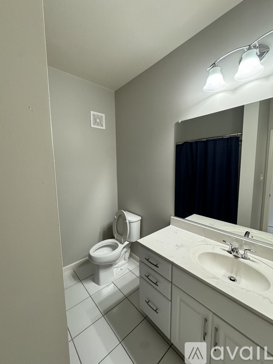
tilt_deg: -8.0
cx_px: 136
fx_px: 147
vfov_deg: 102.1
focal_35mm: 14
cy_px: 182
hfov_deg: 85.7
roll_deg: -0.1
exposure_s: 1/120
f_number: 2.2
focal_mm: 2.22
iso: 320
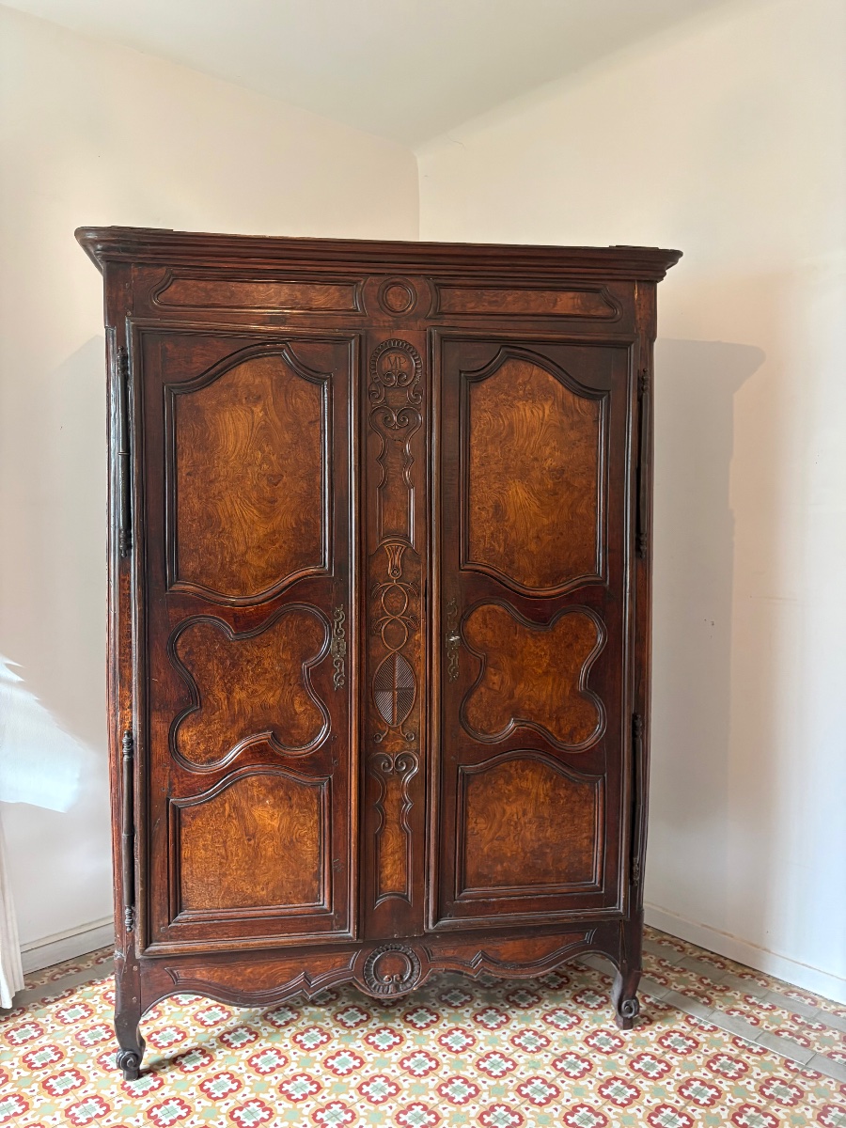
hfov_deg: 53.1
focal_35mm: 26
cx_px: 423
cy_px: 564
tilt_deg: -4.2
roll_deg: +0.4
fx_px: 847
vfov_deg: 67.3
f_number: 1.6
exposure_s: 1/50
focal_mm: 5.96
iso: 250
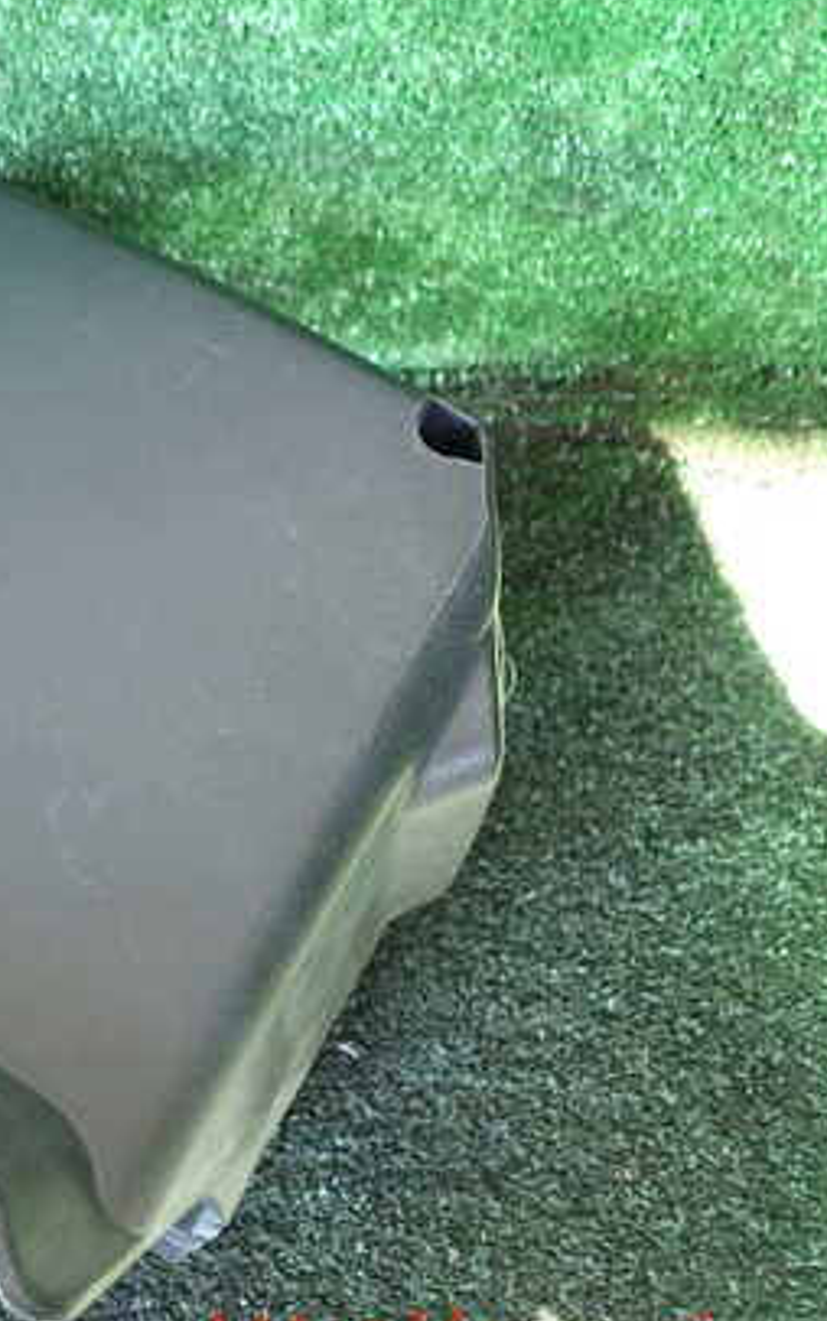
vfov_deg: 42.6
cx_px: -29
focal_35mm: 47
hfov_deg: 25.8
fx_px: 1694
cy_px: 654
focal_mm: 5.4
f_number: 2.3
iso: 320
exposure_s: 1/30
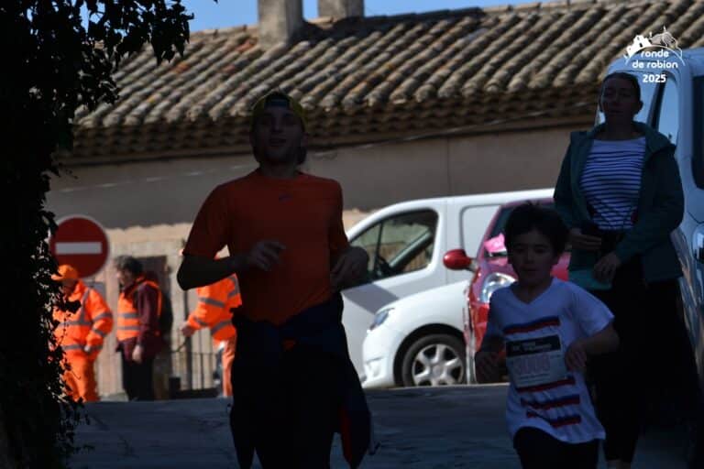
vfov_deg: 6.1
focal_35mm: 225
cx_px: 352
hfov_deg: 9.1
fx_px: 4400
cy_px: 234
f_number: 6.3
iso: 400
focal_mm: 150
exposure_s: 1/1600
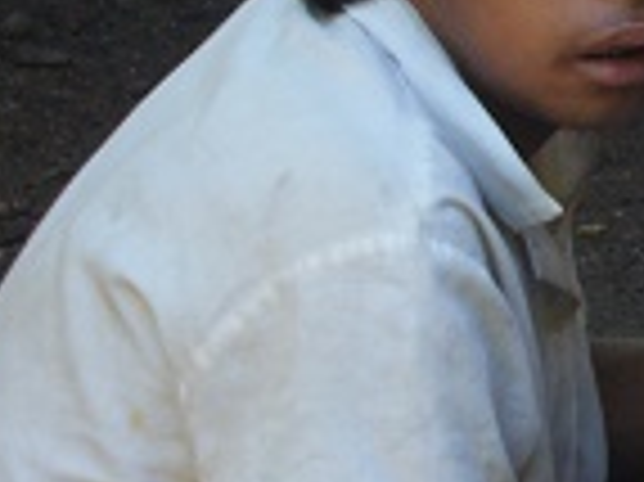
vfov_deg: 4.6
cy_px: -70
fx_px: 6004
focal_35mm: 323
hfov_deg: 5.8
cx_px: 1743
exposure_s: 1/80
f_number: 5.6
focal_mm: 40
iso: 400
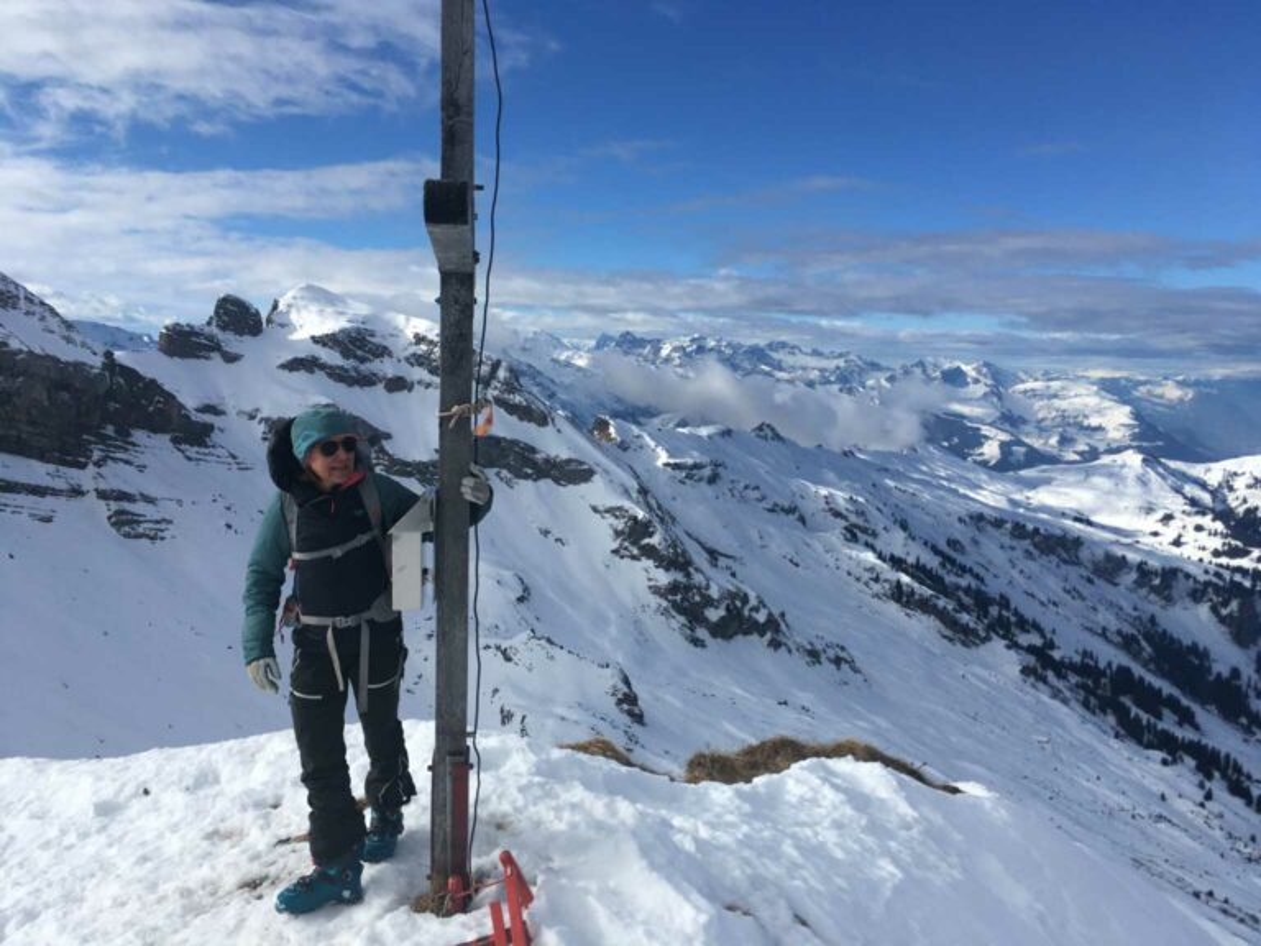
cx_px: 630
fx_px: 1056
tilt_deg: -6.7
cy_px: 473
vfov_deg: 48.2
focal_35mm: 29
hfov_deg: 61.7
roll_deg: -1.3
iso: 25
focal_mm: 4.15
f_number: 2.2
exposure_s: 1/3344
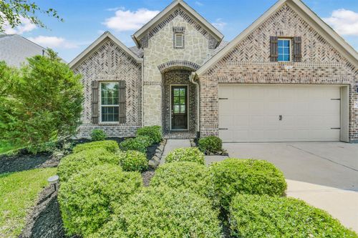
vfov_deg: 81.2
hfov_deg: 104.3
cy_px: 119
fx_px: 139
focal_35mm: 14
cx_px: 179
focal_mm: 14
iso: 500
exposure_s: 1/400
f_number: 11
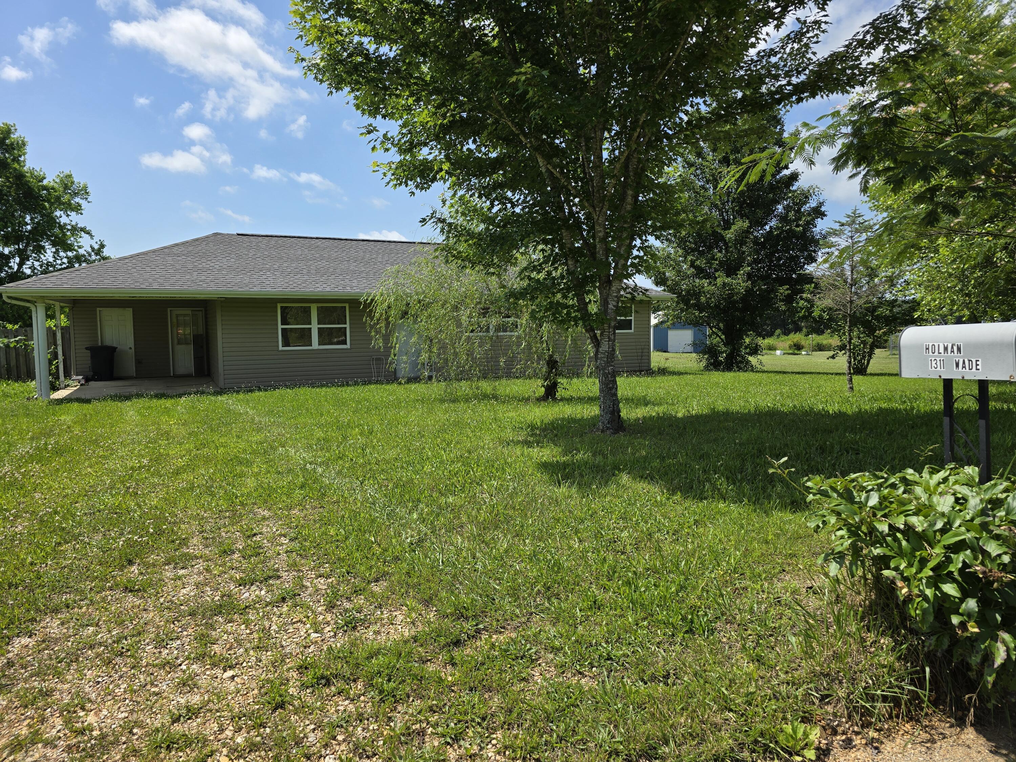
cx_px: 508
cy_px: 381
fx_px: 675
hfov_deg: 73.9
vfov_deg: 58.9
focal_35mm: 23
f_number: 1.7
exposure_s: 1/790
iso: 12
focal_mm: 6.3
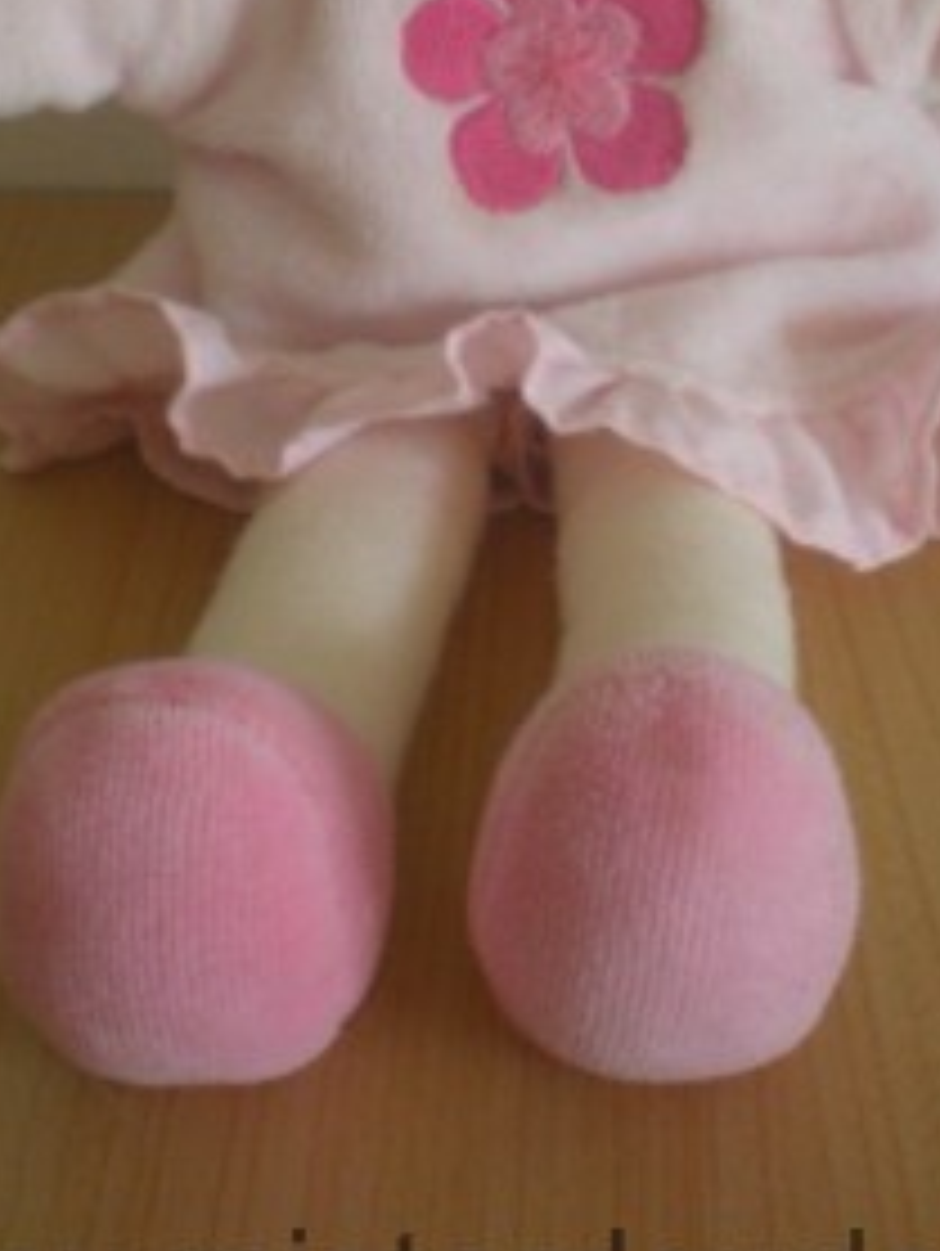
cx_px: 481
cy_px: 202
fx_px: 2567
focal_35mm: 71
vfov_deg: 26.7
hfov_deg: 20.8
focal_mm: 6.3
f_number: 3.1
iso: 200
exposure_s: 1/41.5
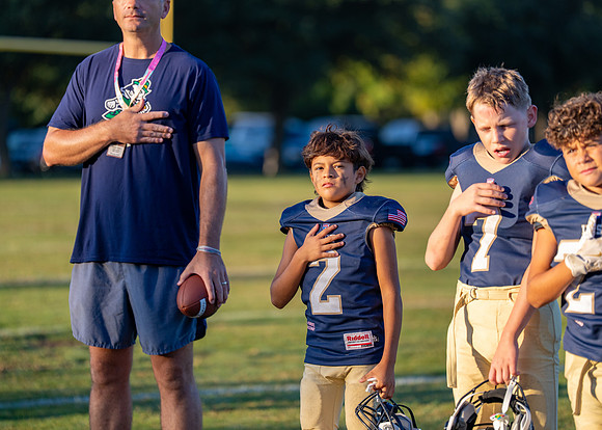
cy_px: 210
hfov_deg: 12.1
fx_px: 2842
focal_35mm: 166
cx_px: 314
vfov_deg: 8.6
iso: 250
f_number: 2.8
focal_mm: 153
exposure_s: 1/1600
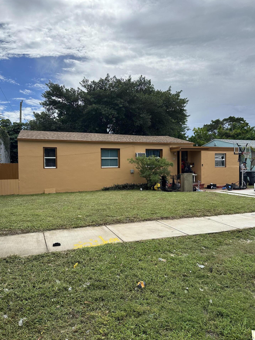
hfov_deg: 54.9
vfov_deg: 69.4
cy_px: 170
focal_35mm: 25
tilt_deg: -0.6
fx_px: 246
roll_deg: +0.4
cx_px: 128
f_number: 1.78
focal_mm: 6.86
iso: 80
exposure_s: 1/6623
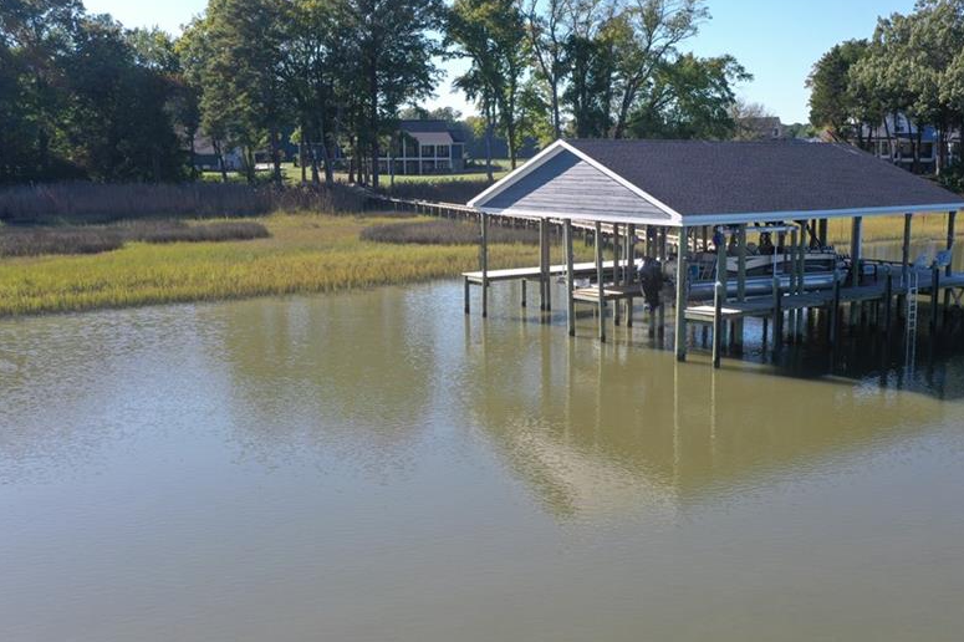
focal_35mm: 37
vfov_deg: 35.9
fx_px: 990
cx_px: 554
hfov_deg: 51.7
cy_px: 332
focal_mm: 10.26
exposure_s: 1/320
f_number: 5
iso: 100
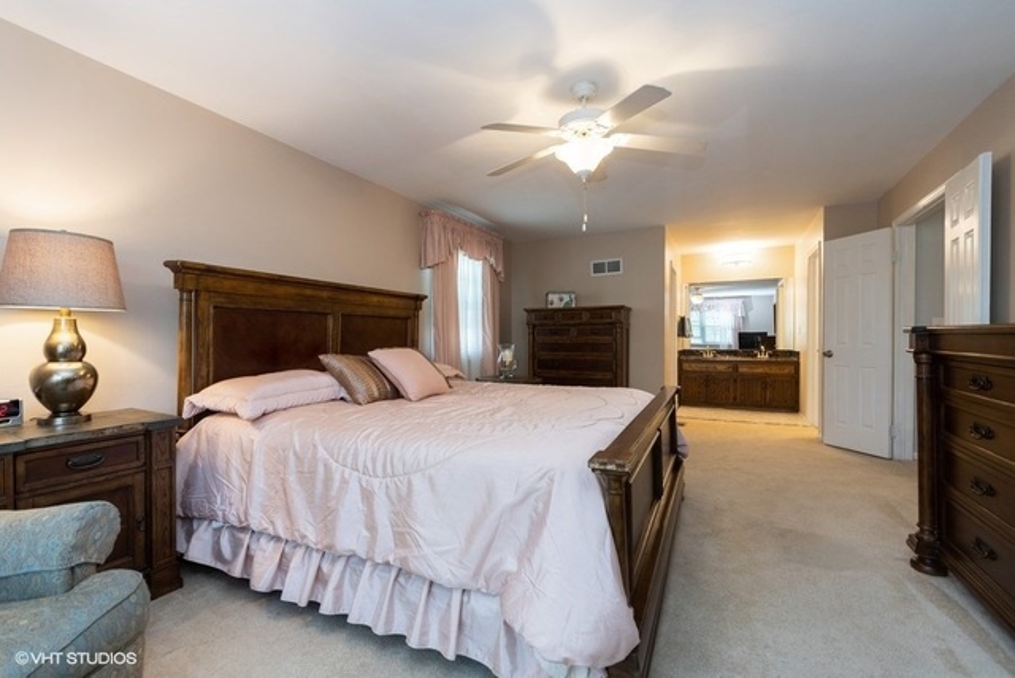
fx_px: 423
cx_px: 508
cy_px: 339
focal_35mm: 15
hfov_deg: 100.4
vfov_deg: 77.4
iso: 200
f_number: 8
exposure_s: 1/8
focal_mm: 10
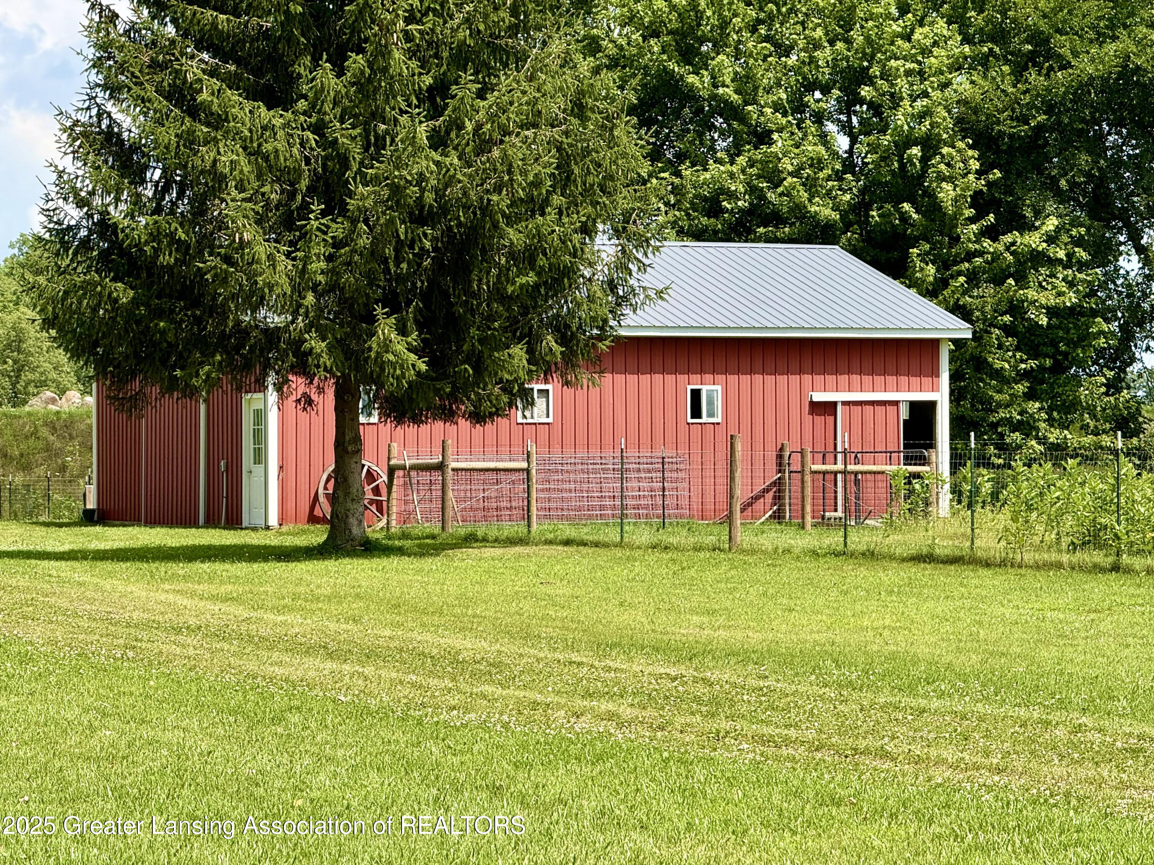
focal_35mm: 120
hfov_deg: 16.4
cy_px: 432
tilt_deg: +1.2
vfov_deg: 12.3
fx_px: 4000
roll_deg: -0.2
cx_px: 577
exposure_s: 1/1186
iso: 64
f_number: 2.8
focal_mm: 15.66
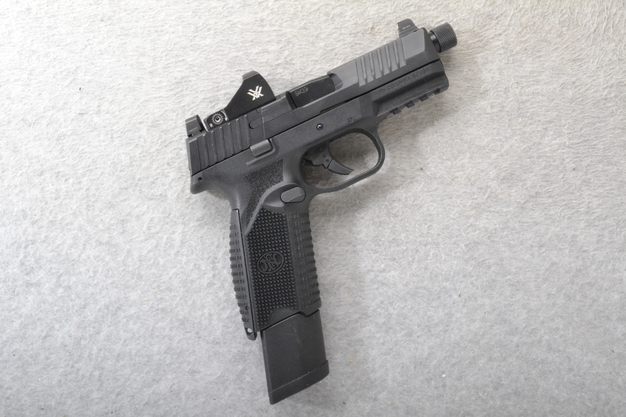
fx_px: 756
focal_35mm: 44
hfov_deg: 45.0
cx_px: 313
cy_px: 208
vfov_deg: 30.8
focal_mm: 29
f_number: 20
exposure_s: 1/160
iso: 3200
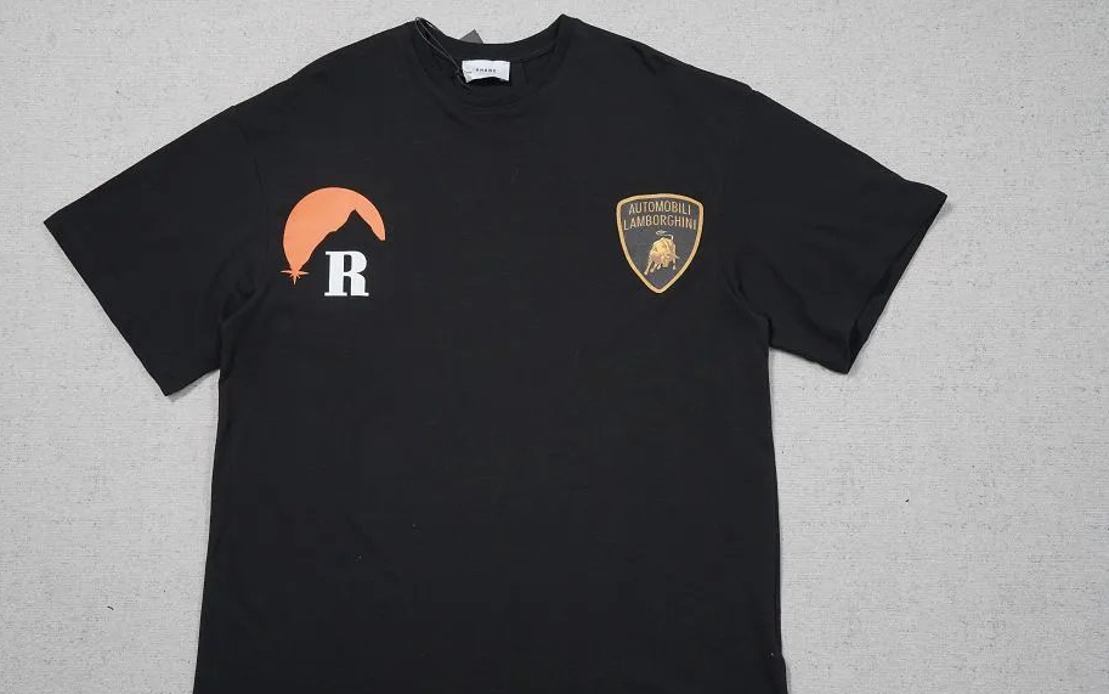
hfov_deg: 49.2
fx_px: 1209
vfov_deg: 32.0
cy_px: 394
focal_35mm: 40
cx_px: 491
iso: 1600
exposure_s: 1/100
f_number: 10
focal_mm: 35
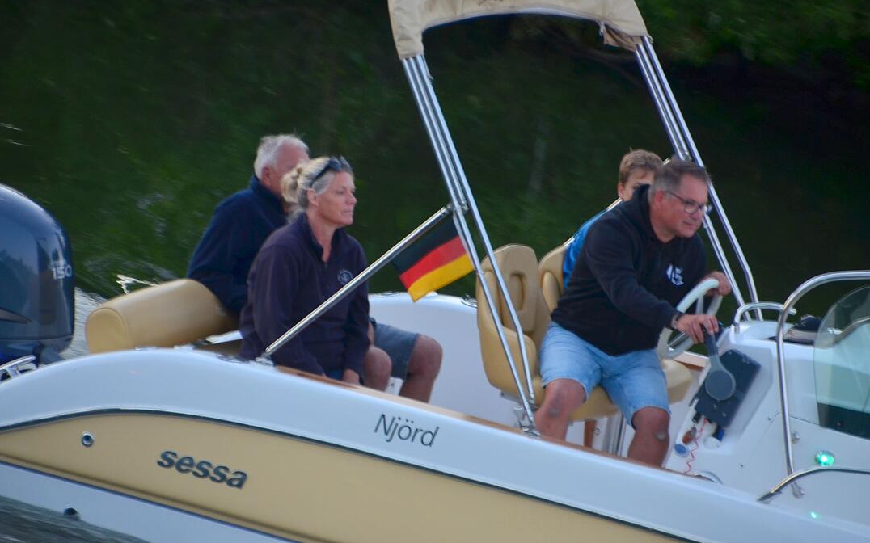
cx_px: 436
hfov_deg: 5.5
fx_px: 9079
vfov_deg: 3.4
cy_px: 255
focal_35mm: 383
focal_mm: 250
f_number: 6.3
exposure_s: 1/40
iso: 400
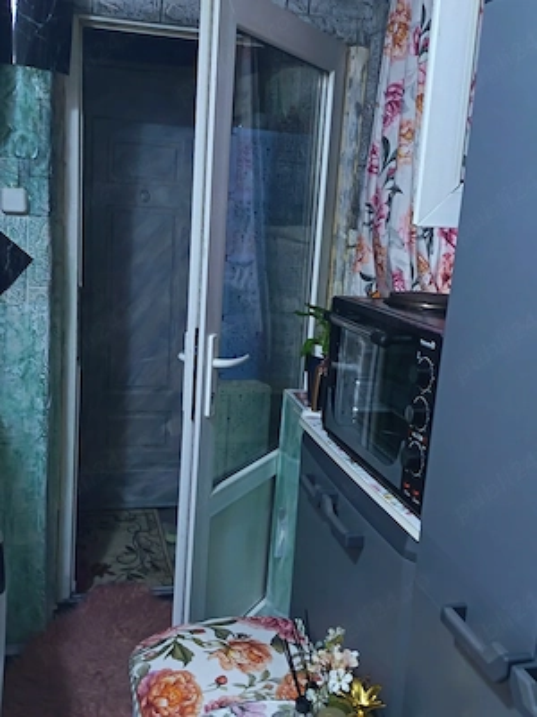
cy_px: 358
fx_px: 786
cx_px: 268
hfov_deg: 37.7
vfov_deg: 49.0
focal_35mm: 38
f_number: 1.75
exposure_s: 1/25.1
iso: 4800
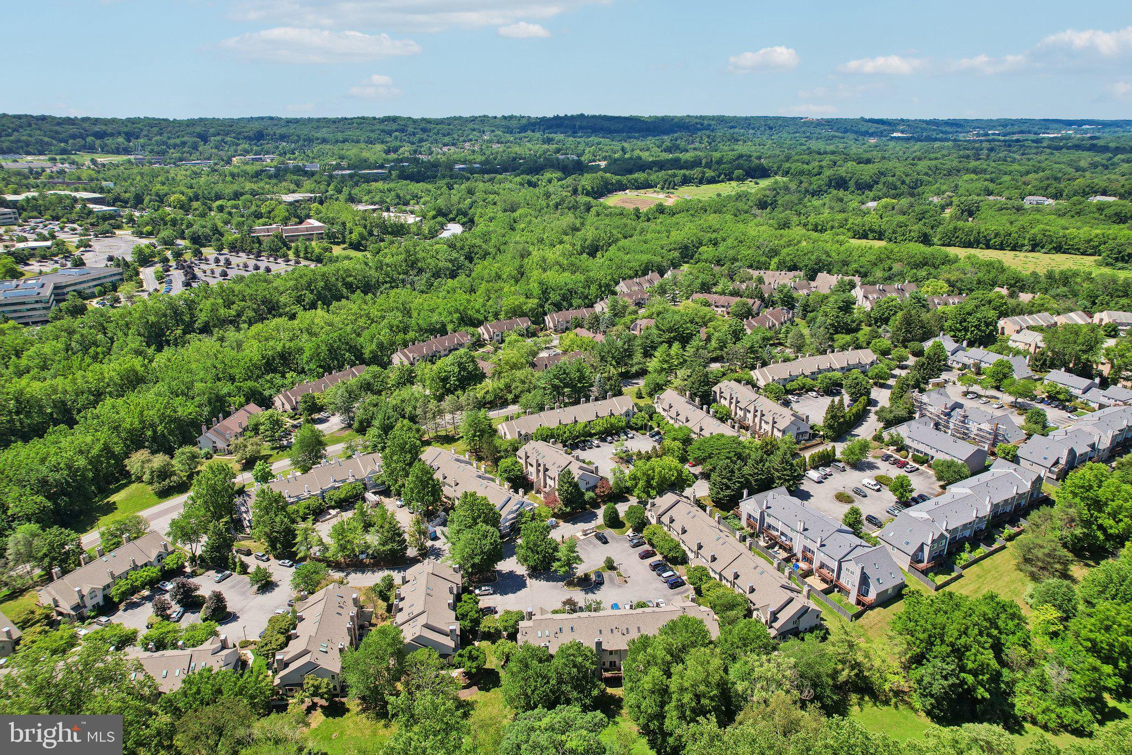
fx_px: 692
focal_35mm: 22
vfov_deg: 57.2
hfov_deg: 78.6
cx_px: 566
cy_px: 378
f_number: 2.8
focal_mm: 8.4
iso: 100
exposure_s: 1/2500
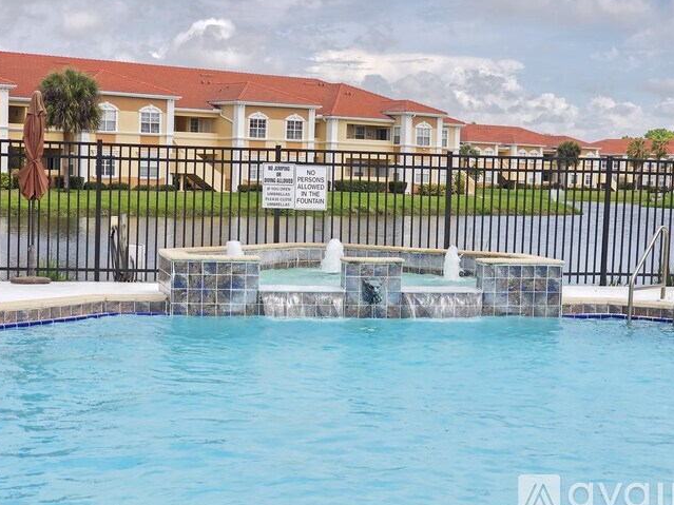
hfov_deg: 27.0
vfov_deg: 20.4
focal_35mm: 72
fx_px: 1402
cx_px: 337
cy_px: 253
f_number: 2.4
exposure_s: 1/1245
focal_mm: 7.9
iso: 50
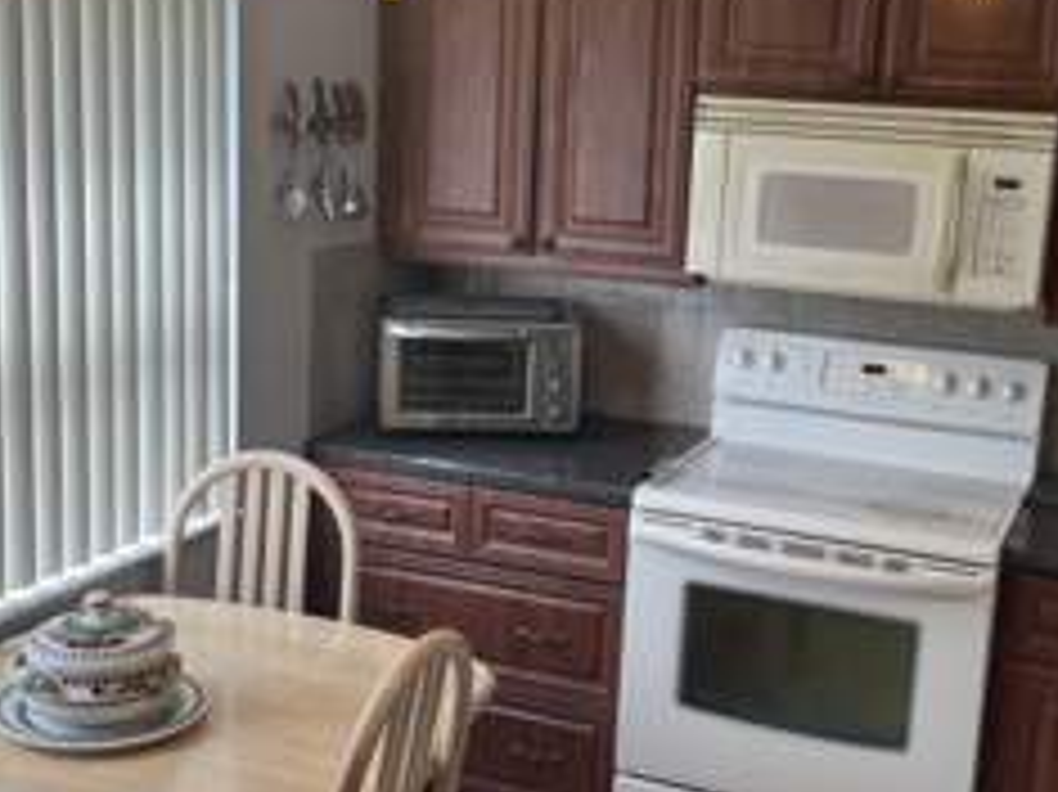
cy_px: 380
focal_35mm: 53
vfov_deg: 27.5
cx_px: 500
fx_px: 1619
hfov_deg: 36.2
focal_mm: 5.1
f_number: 1.6
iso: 32
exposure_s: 1/120
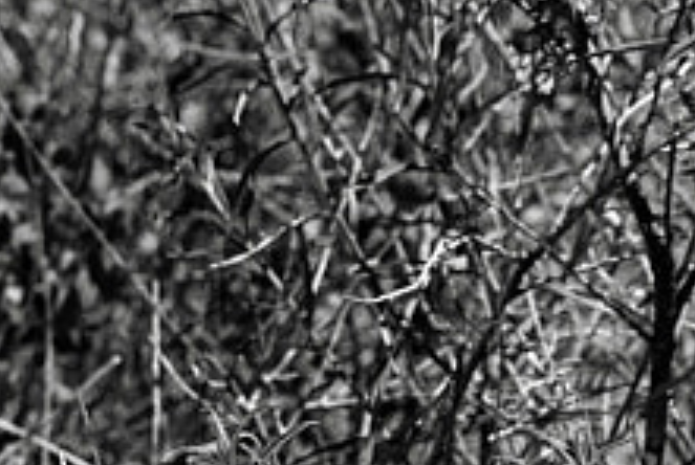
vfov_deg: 4.1
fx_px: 6437
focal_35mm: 333
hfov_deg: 5.9
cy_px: 836
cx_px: -1025
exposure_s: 1/400
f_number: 5.6
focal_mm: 46
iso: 100
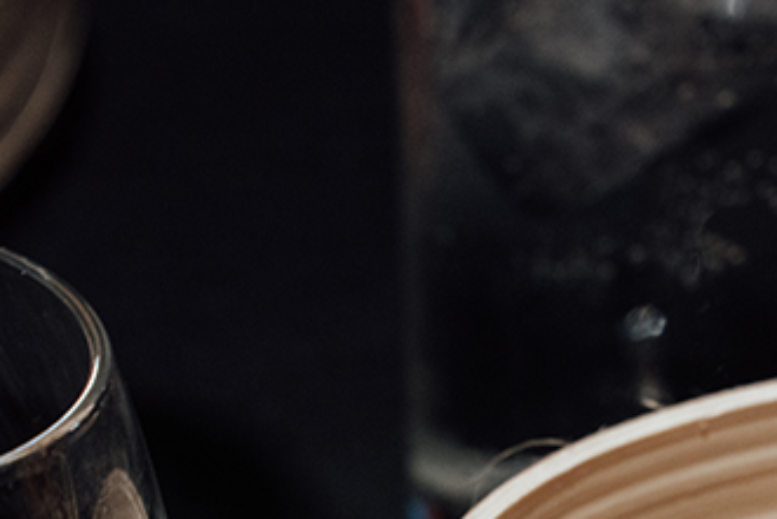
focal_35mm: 423
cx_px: 775
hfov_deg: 4.9
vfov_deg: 3.3
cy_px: 506
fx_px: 9133
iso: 3200
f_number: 13
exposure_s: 1/100
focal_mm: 200
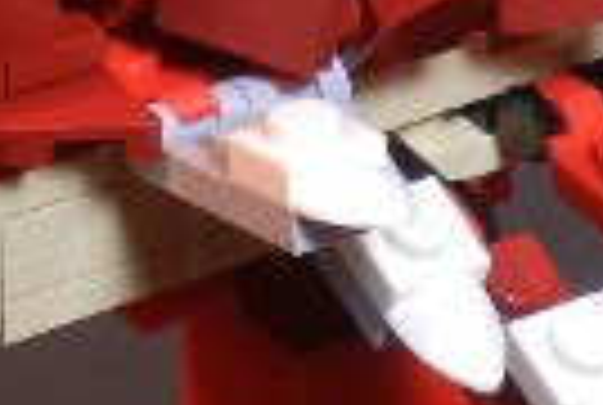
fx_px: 8478
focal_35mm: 505
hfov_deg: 4.1
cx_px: 342
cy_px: 27
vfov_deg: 2.7
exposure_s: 1/30
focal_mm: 18.3
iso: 240
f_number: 4.5
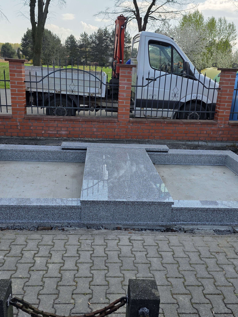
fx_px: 293
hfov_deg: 44.2
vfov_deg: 56.8
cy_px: 154
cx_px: 115
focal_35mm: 32
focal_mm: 6.3
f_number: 1.7
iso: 80
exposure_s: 1/5296
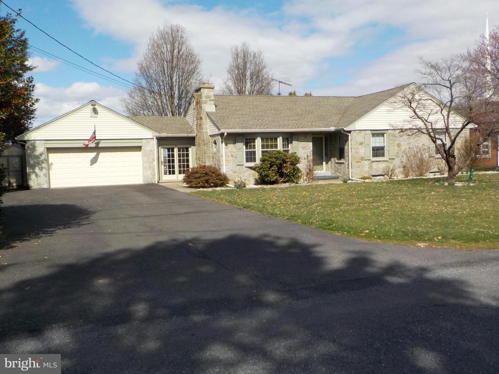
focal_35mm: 30
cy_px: 187
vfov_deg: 46.8
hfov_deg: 60.0
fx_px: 432
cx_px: 250
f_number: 3.3
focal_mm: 4.1
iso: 125
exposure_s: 1/1250
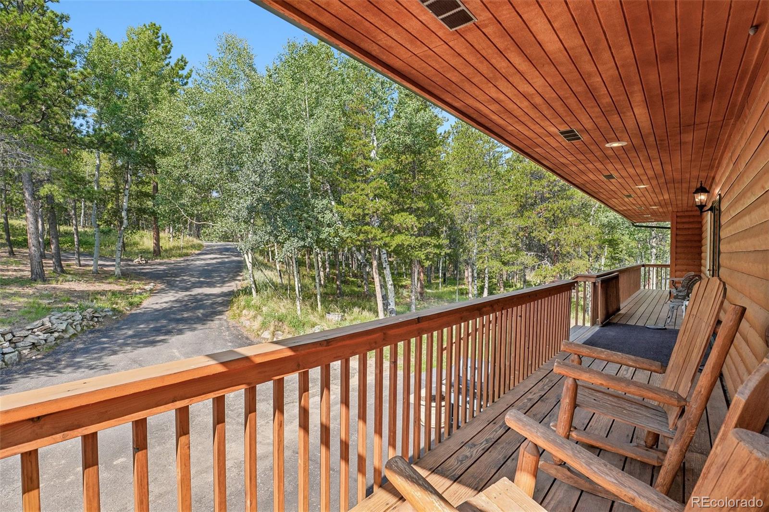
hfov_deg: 95.0
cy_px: 256
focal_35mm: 16
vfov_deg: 72.0
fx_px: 352
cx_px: 384
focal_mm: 11
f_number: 8
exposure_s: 1/125
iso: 100
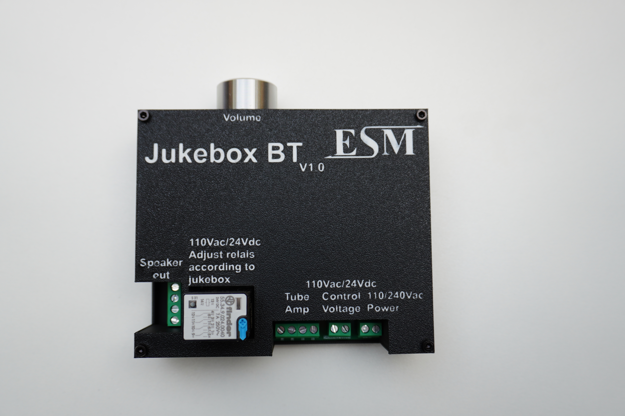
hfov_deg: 59.5
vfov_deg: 41.7
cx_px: 312
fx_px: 547
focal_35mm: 32
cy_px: 208
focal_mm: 21
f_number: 4
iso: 100
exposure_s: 1/60
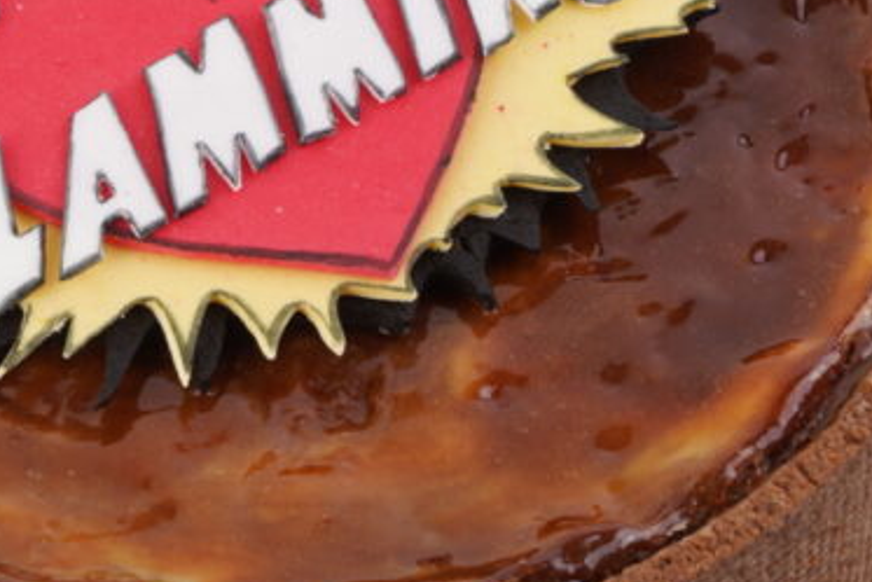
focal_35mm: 192
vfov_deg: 7.2
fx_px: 4652
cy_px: 201
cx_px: 248
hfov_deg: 10.7
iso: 100
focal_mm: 70
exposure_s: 1/125
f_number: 18
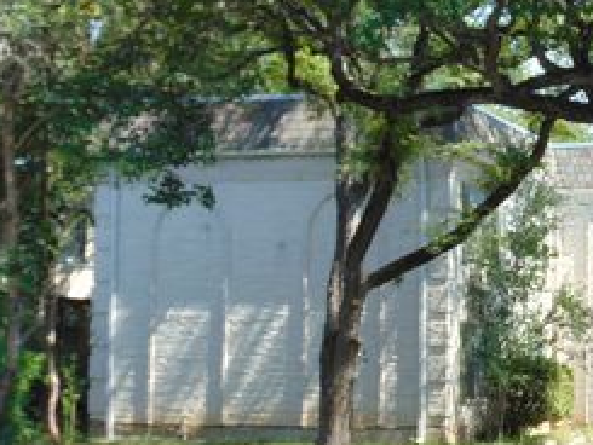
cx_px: 598
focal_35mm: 102
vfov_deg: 14.5
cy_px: 248
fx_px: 1748
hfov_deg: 18.7
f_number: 3.5
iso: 80
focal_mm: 9
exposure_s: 1/320
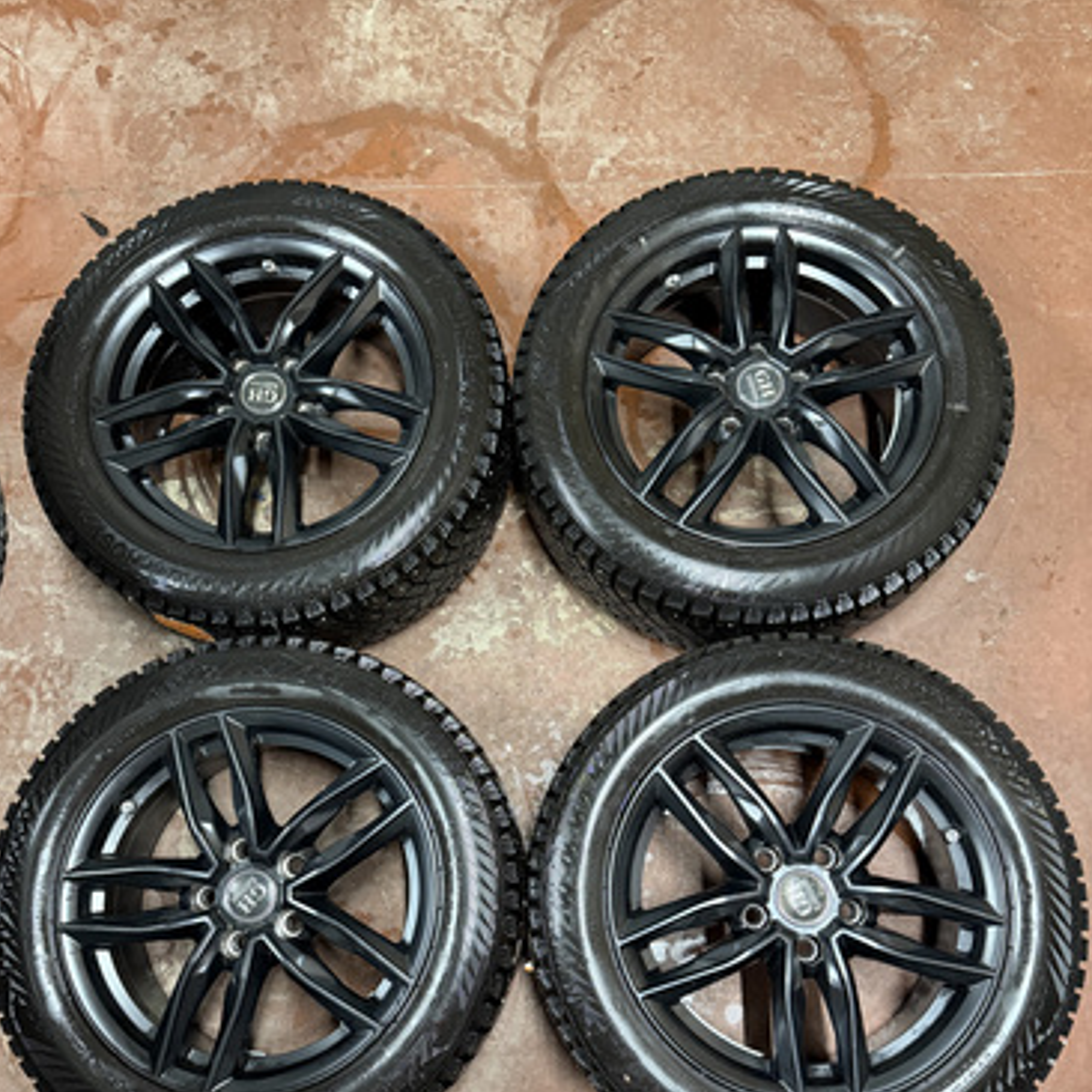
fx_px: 1035
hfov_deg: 55.6
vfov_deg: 55.1
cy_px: 668
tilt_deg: -77.0
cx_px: 536
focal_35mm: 29
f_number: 1.78
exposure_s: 1/54
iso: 800
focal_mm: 6.76
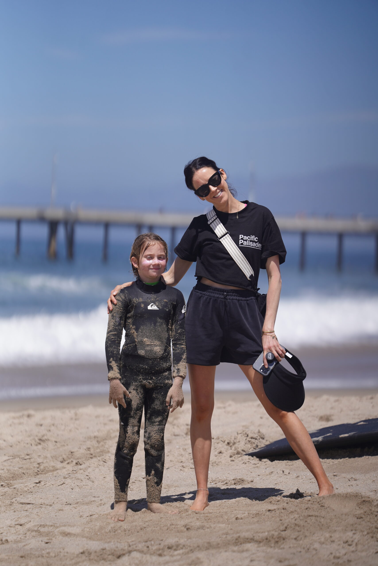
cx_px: 189
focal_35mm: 135
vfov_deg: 15.2
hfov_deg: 10.2
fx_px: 2126
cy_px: 283
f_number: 1.8
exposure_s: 1/8000
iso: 125
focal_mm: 135
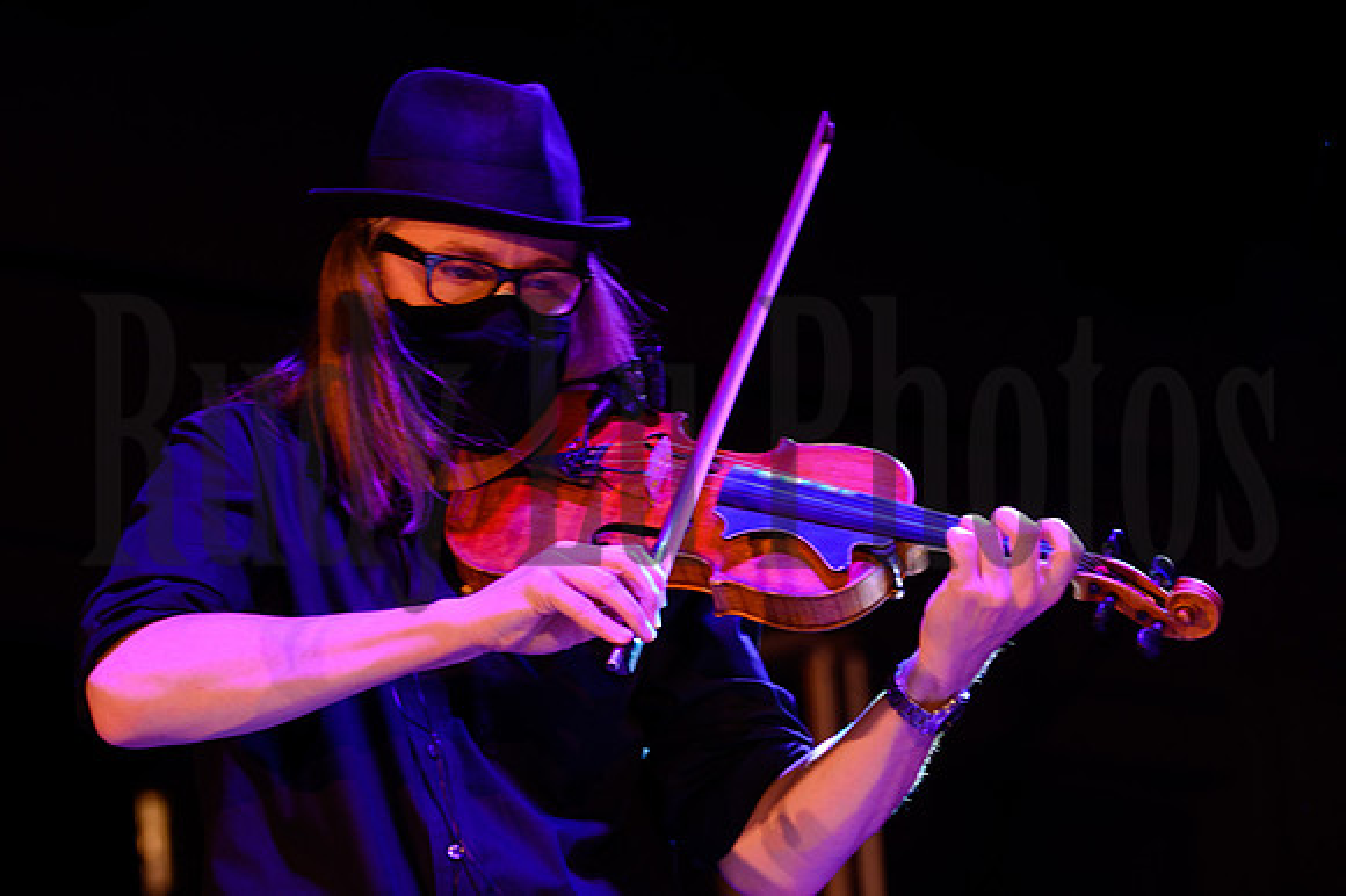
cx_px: 673
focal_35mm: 155
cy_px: 448
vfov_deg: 8.8
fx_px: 5792
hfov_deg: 13.3
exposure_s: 1/200
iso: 1600
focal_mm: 155
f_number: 4.5
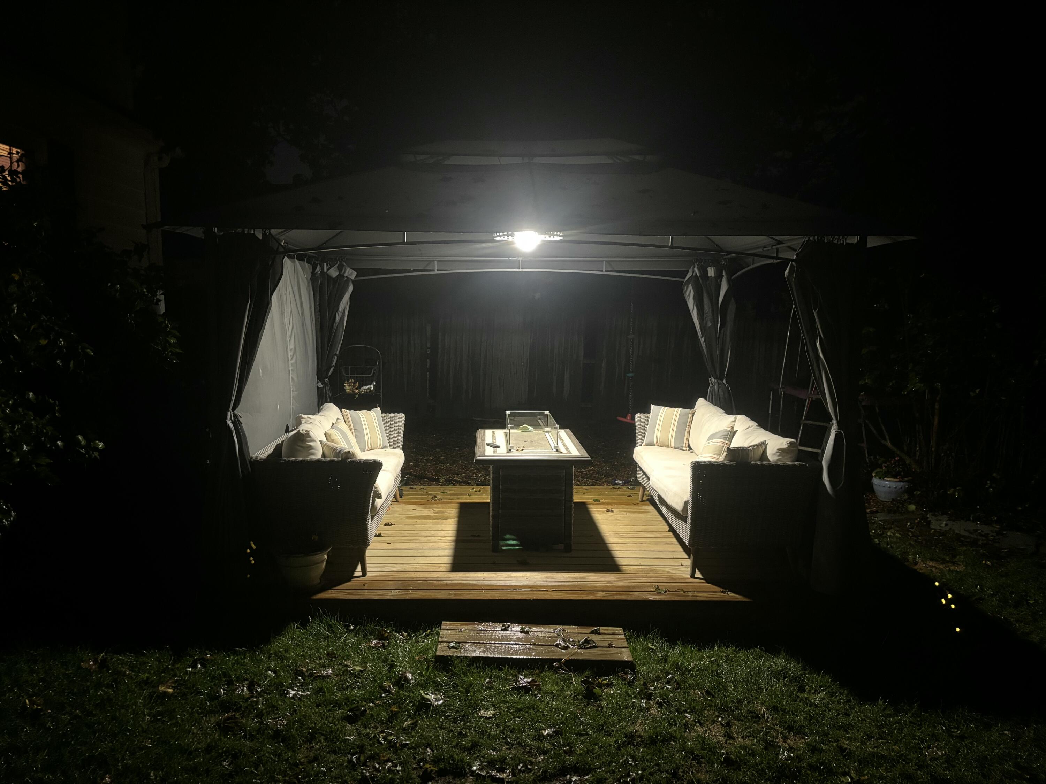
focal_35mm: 26
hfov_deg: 67.3
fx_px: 786
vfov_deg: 53.1
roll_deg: -0.3
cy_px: 392
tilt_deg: -5.6
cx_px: 523
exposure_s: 1/24
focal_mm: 5.96
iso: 1000
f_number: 1.6
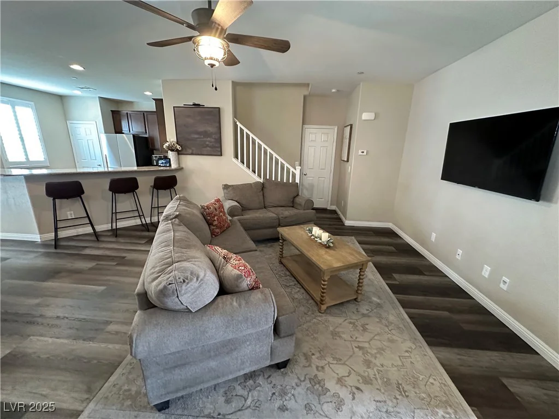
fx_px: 226
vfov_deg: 85.7
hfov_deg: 102.1
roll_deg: -1.8
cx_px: 280
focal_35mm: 14
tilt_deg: -15.1
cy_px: 210
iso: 640
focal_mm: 2.22
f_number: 2.2
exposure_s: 1/60
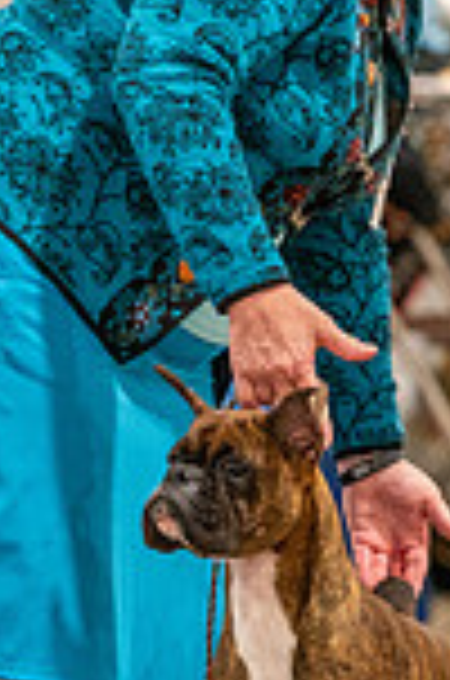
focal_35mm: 544
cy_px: 365
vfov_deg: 3.8
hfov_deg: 2.5
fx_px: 10246
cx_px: 225
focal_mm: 182
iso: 6400
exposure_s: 1/250
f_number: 3.2
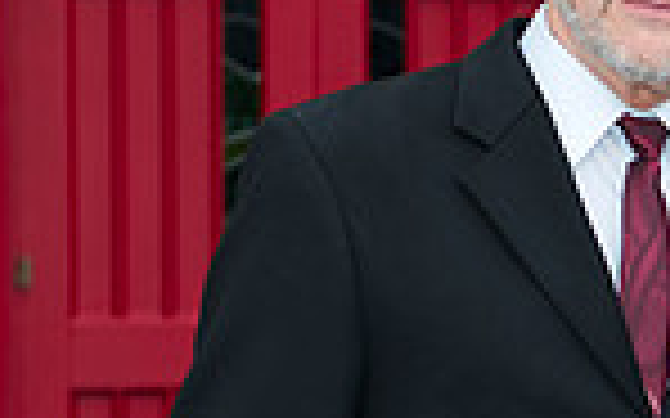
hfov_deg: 9.9
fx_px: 3760
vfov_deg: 6.4
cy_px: 238
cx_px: 958
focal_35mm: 206
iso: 200
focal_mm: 52
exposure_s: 1/125
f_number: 4
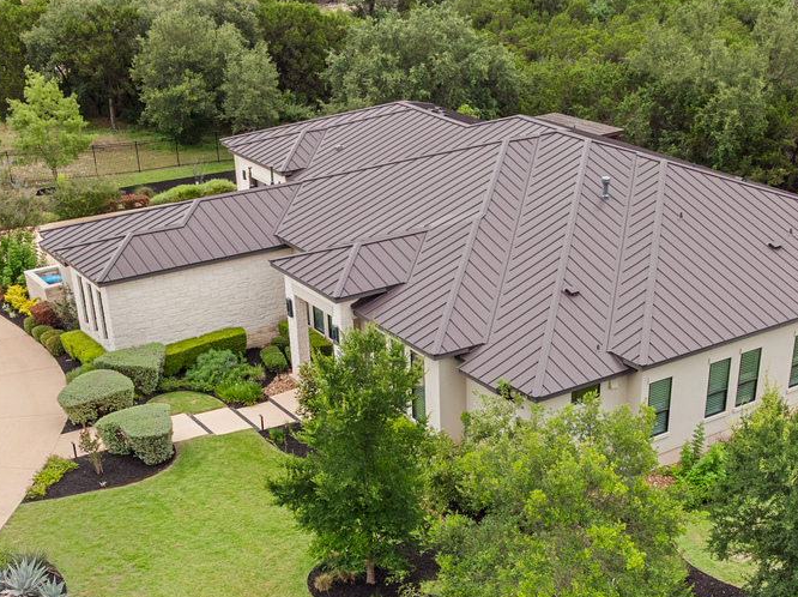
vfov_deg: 27.1
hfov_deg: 36.6
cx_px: 501
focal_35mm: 52
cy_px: 524
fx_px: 1197
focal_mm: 12.29
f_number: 2.8
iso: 200
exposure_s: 1/400
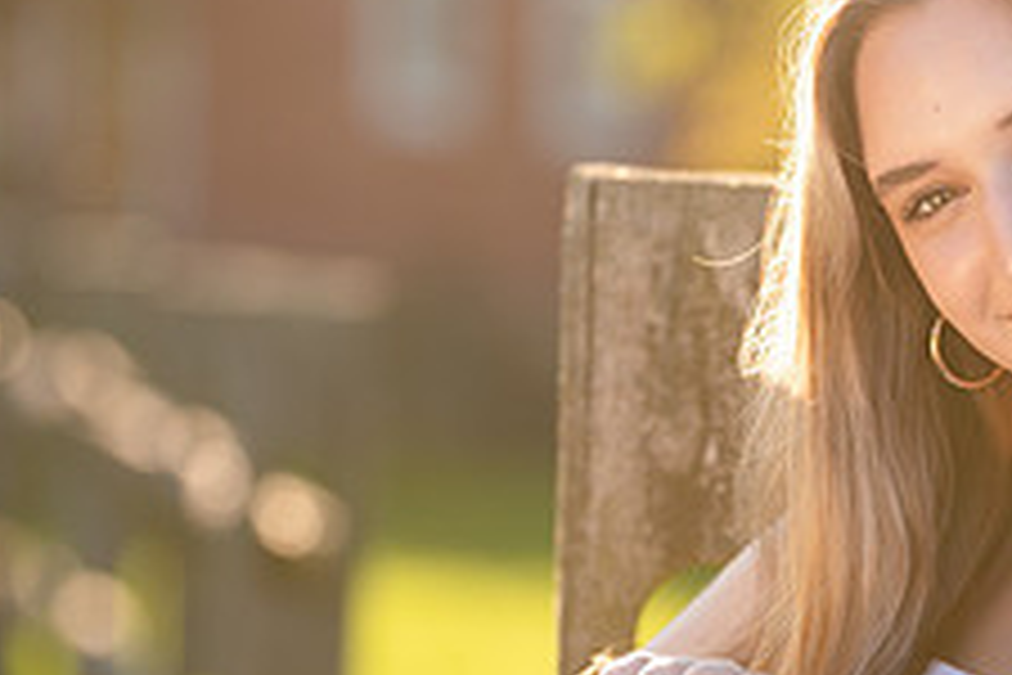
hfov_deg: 6.1
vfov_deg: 4.1
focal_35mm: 336
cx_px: 697
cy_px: 371
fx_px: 9445
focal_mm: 122
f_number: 2.8
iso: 200
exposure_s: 1/640
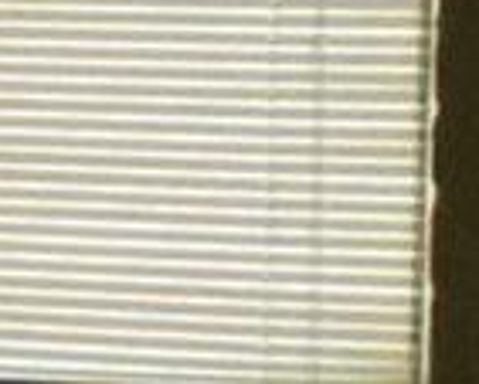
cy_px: 197
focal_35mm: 212
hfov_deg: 7.9
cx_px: -955
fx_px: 3008
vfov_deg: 7.3
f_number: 2.4
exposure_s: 1/624
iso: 80
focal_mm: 3.85
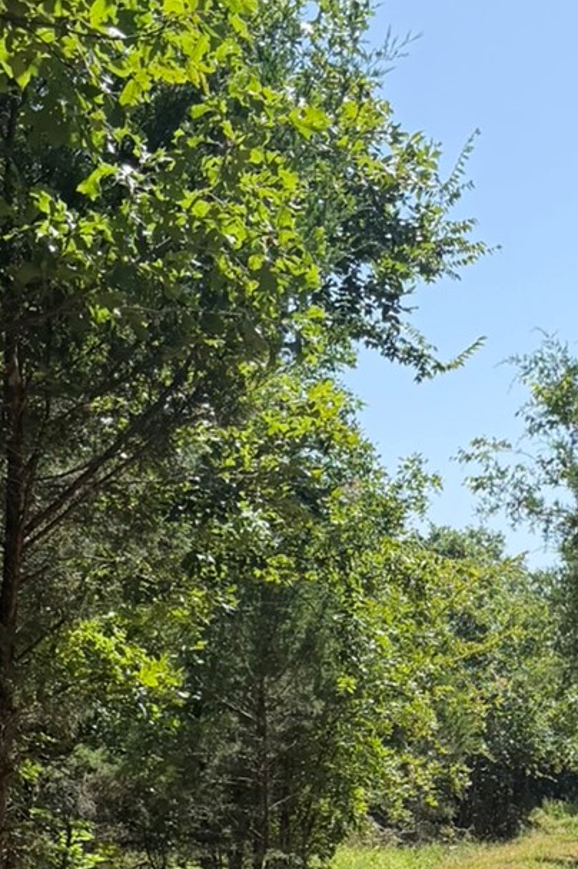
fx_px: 1905
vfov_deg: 24.9
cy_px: 786
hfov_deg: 17.1
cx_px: 446
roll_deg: +0.6
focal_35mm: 79
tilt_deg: -1.8
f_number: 1.78
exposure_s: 1/2611
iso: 100
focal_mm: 6.76
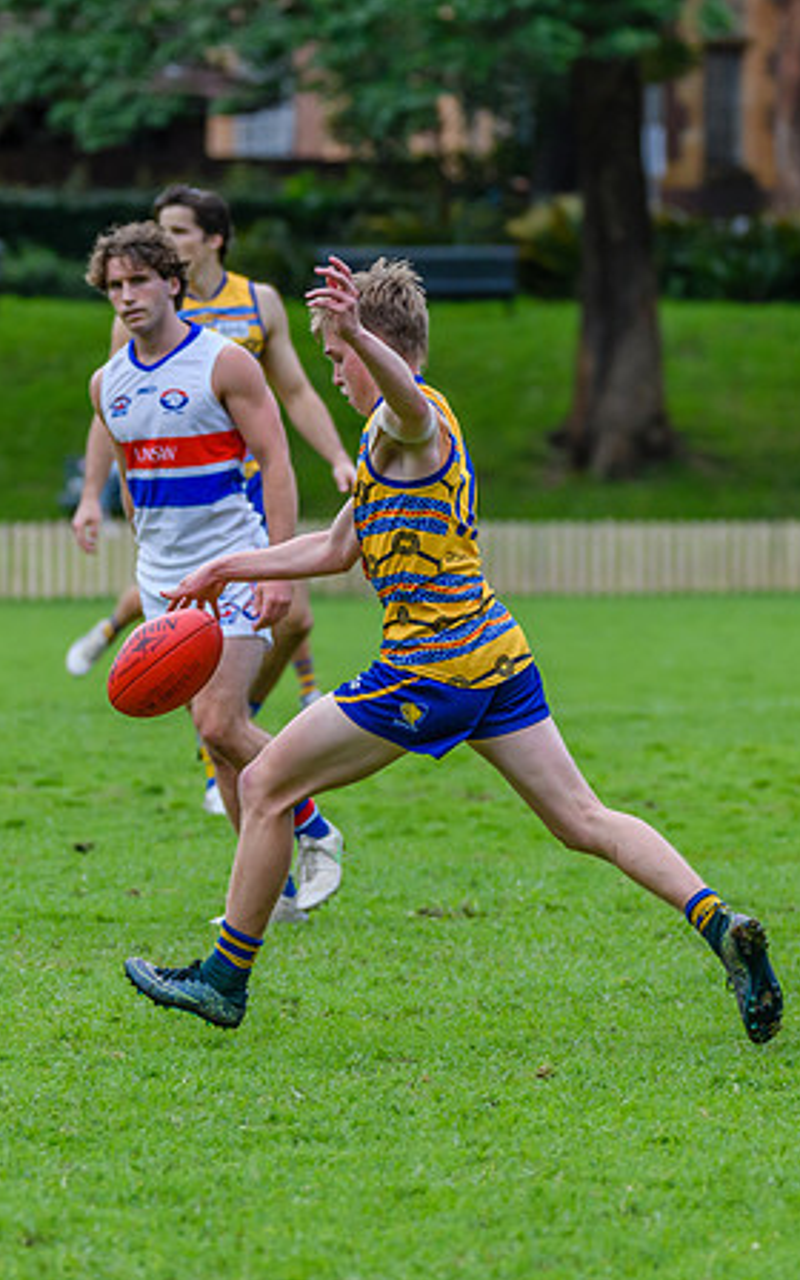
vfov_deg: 4.9
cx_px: 356
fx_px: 14965
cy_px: 639
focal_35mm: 429
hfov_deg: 3.1
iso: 1400
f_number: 5.3
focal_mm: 240
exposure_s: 1/1250
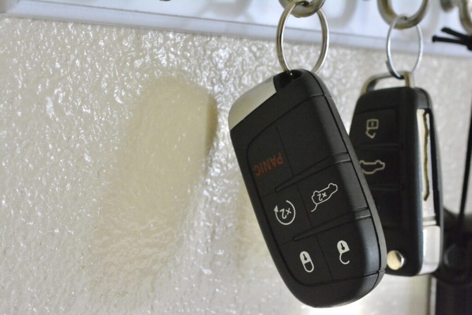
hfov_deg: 33.4
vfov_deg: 22.6
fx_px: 786
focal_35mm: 60
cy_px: 158
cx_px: 236
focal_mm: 40
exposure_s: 1/60
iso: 6400
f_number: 13
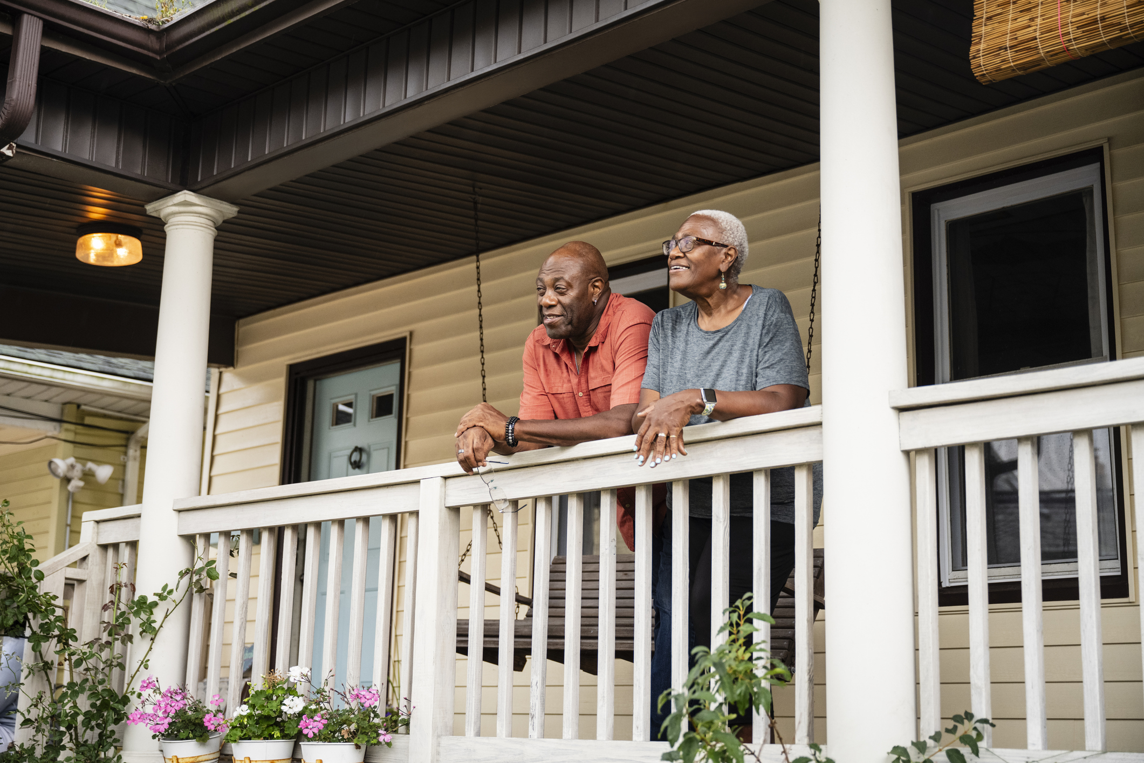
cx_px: 572
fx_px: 1462
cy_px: 382
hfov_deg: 42.7
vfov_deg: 29.2
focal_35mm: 46
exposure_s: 1/160
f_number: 2.8
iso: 1000
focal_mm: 46
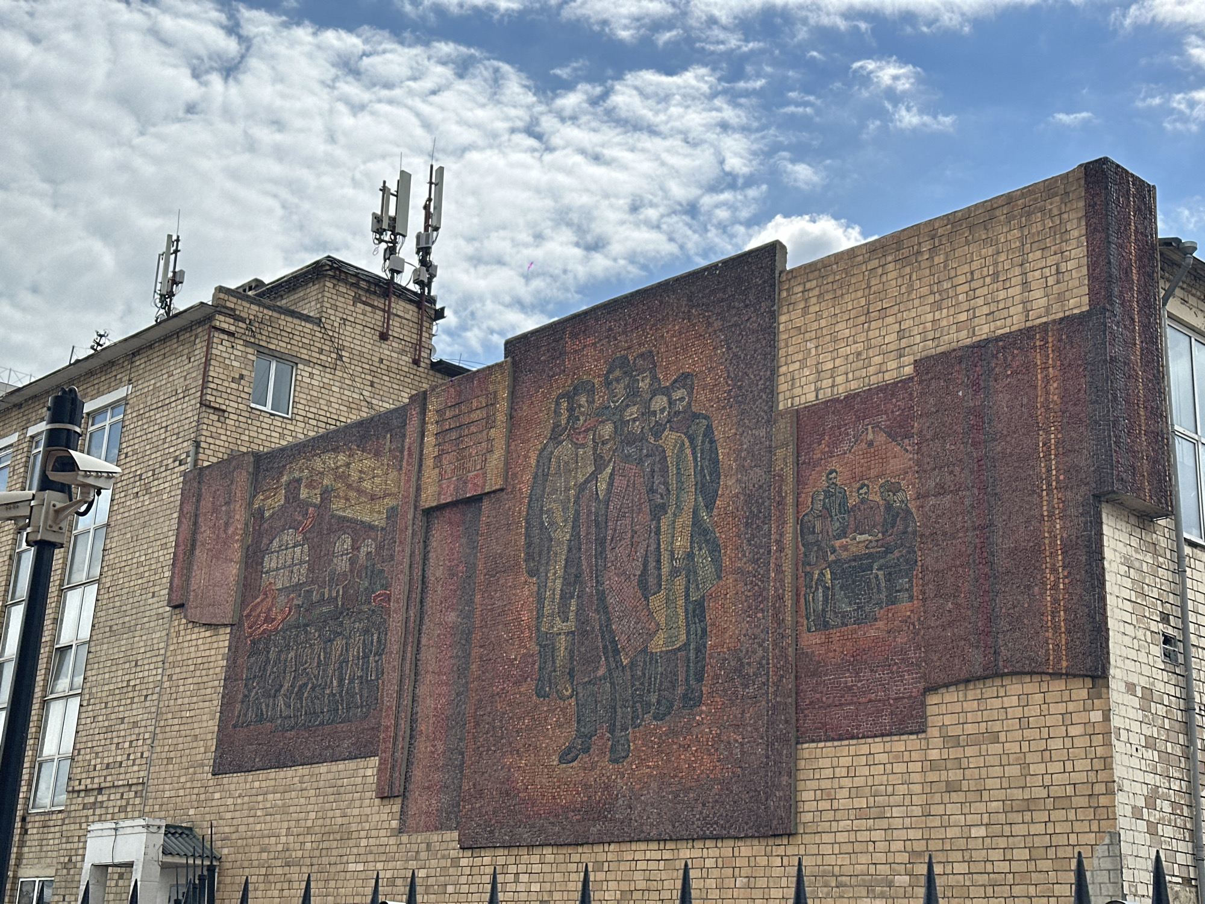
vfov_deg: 30.3
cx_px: 602
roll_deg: -2.6
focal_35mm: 48
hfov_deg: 39.7
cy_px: 452
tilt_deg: +16.8
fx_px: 1671
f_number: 1.78
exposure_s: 1/6623
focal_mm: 6.86
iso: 64
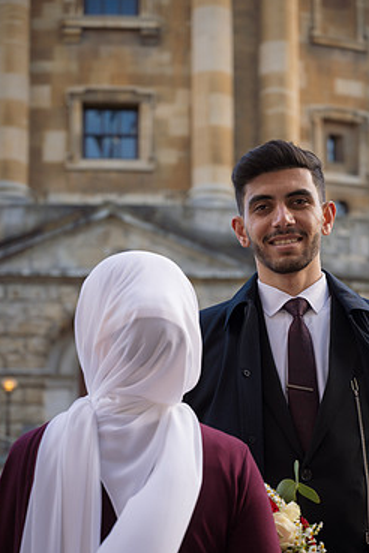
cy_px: 321
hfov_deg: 16.5
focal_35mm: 83
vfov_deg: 24.4
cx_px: 202
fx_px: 1276
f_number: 4
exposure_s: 1/125
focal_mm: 68
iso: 100
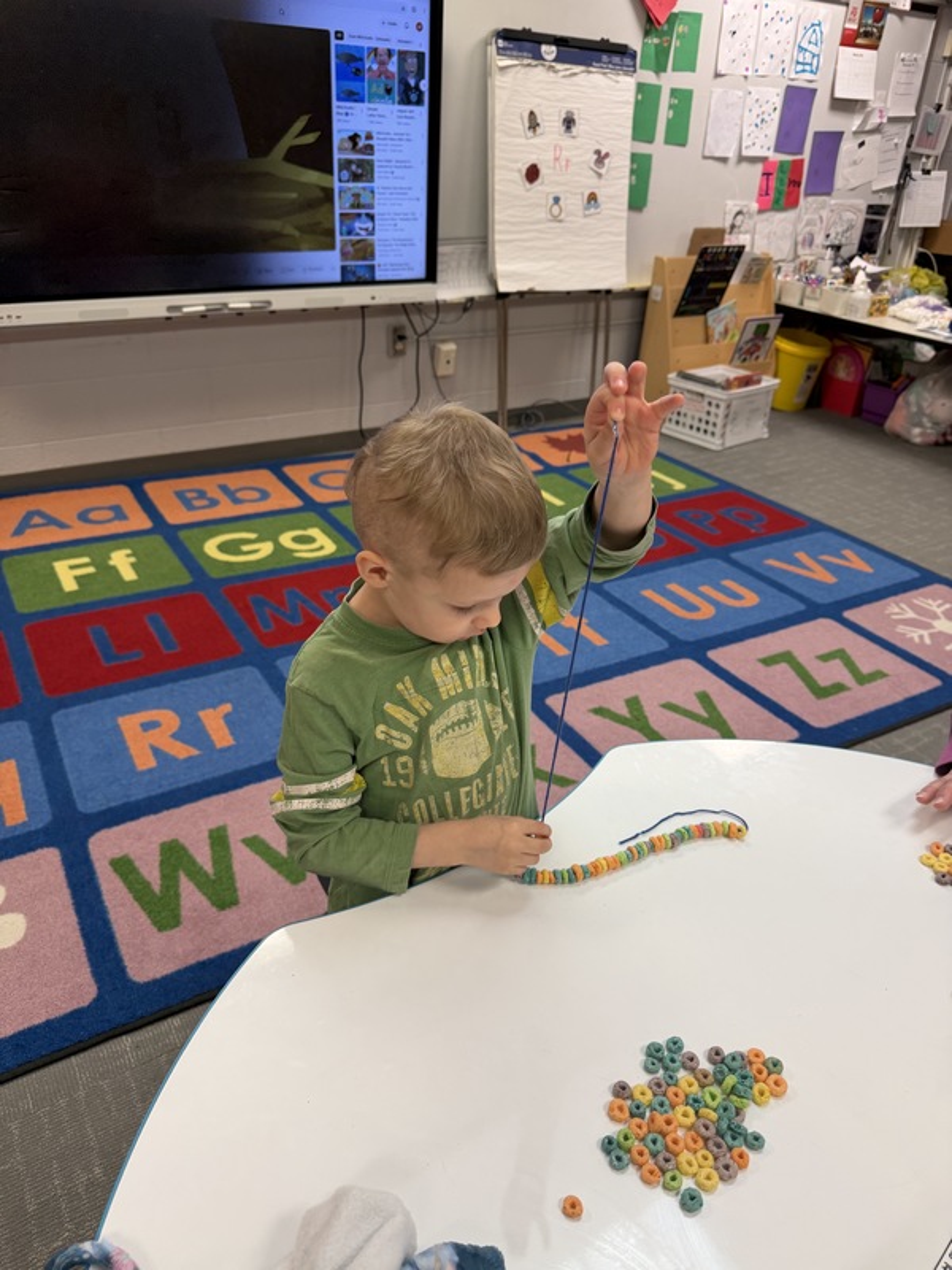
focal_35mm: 24
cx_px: 476
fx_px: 880
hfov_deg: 56.8
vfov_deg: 71.6
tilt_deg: -29.3
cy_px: 635
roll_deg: -2.9
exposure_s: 1/120
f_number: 1.78
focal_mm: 6.76
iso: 125
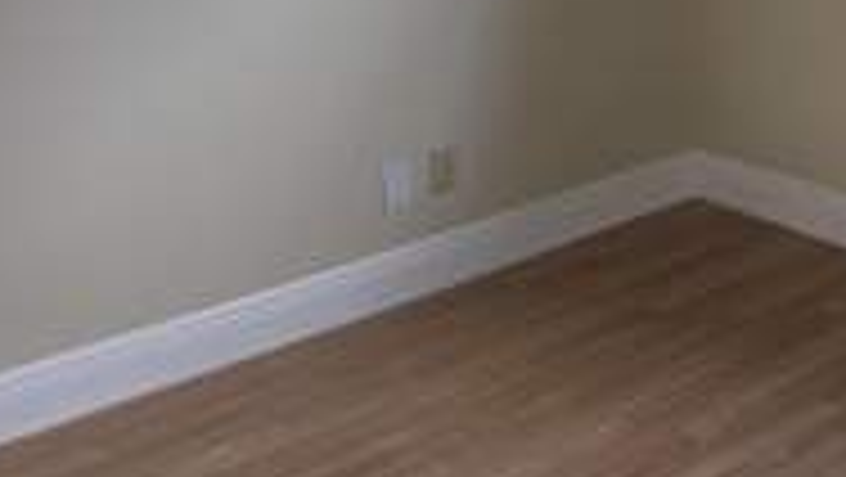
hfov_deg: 29.2
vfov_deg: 17.3
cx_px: 958
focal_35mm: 64
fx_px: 1436
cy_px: -200
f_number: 1.4
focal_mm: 6.5
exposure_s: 1/180
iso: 40
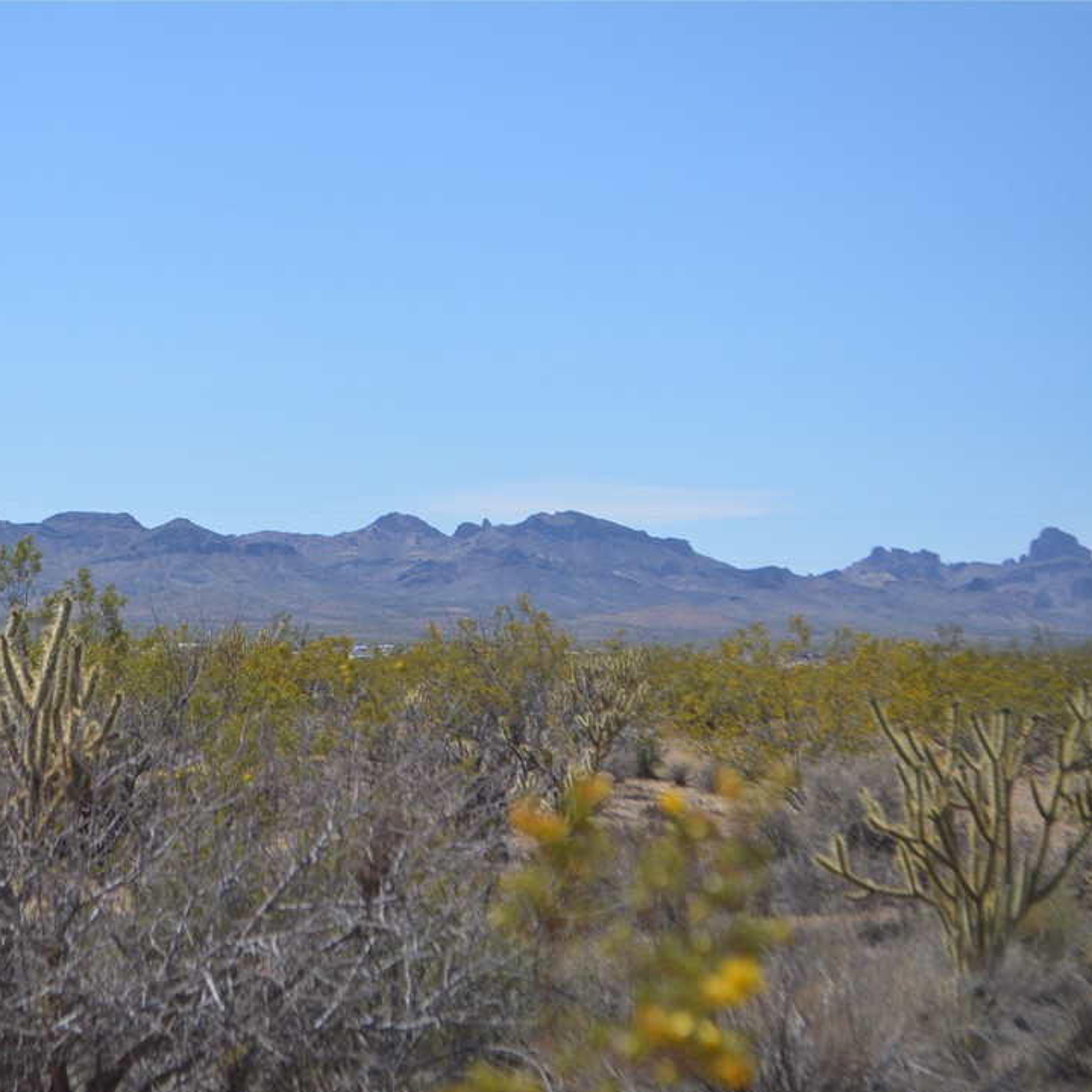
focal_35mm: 106
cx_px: 282
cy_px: 548
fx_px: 3770
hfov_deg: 16.4
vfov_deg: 16.5
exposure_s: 1/2000
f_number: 7.1
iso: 400
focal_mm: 55
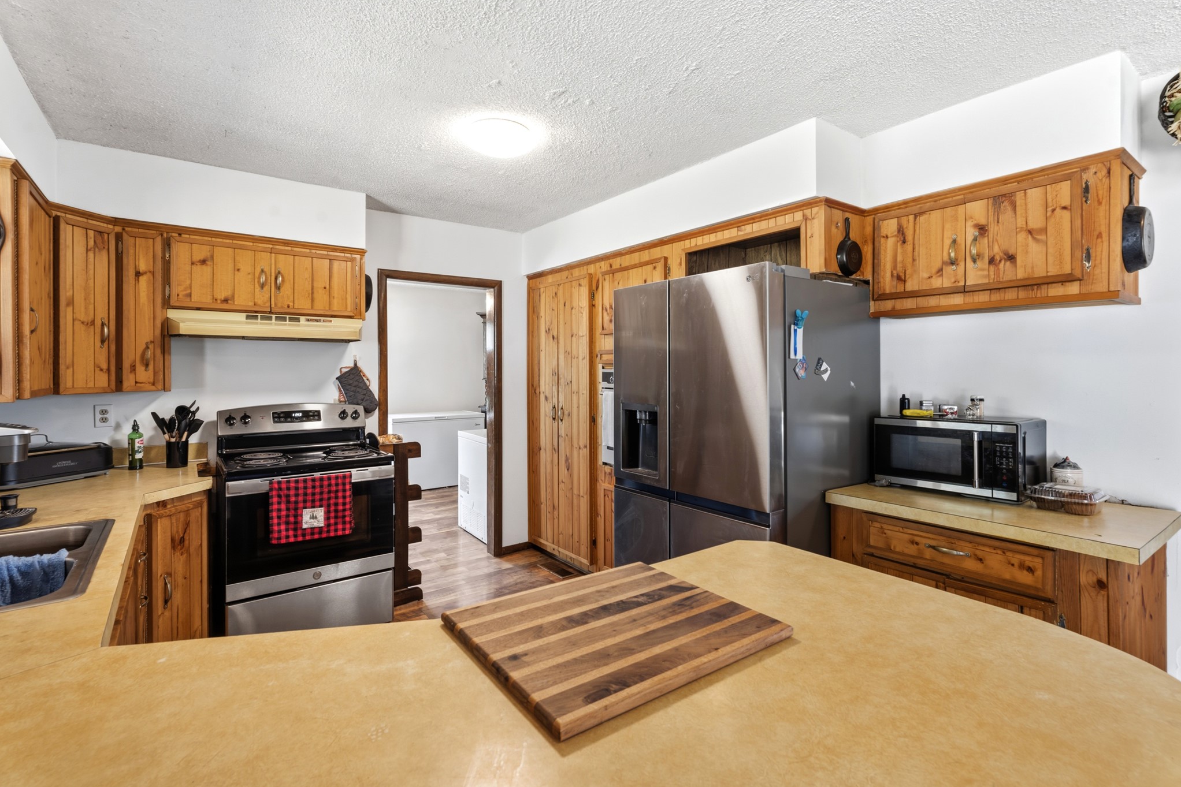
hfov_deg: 93.3
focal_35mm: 17
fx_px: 558
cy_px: 375
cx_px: 600
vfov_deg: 70.4
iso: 250
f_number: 9
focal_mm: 16
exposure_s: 1/1.67
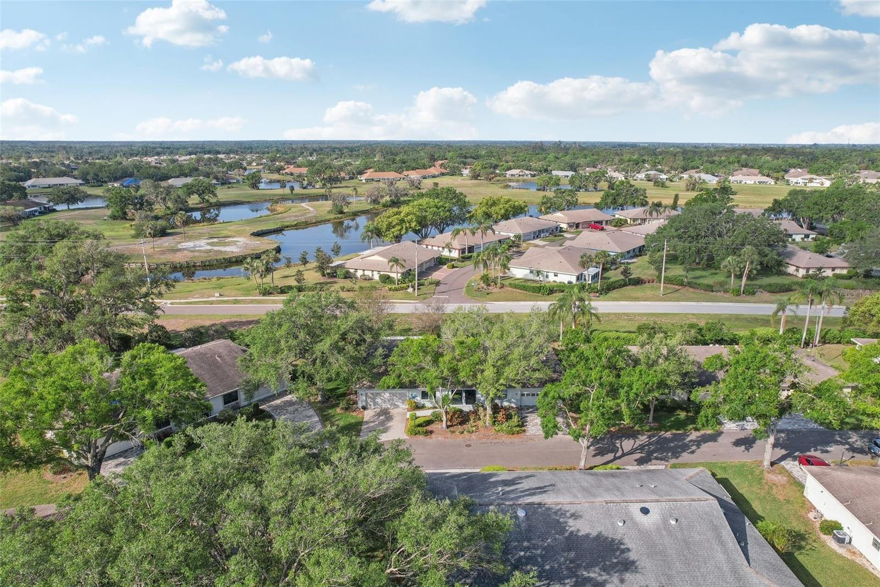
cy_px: 294
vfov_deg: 57.2
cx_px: 440
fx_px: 538
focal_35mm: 22
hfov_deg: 78.6
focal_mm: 8.4
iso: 110
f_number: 2.8
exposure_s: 1/1600
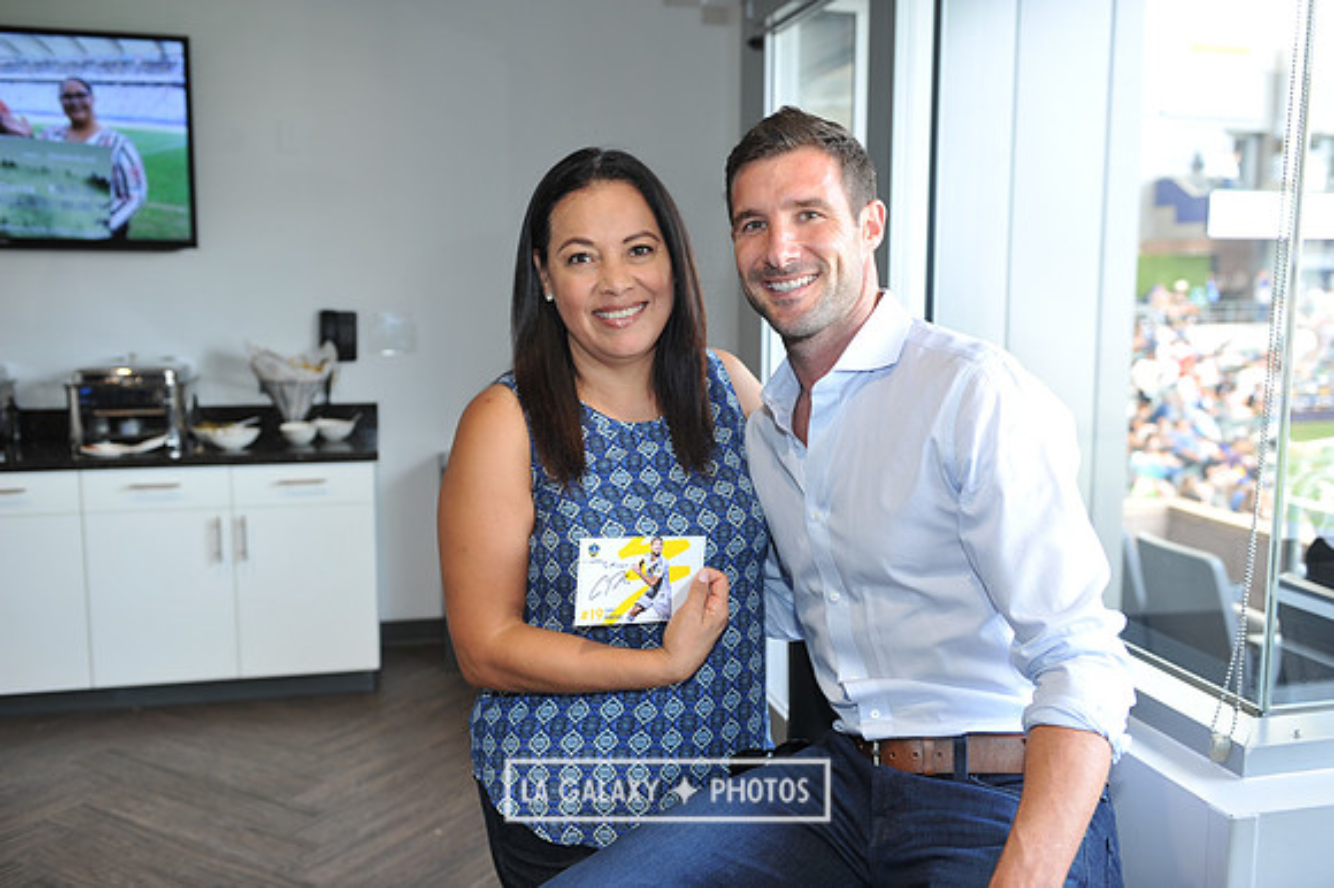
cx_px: 667
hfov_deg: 55.8
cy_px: 444
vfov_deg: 38.8
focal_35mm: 34
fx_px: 1259
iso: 250
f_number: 3.5
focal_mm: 34
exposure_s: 1/80
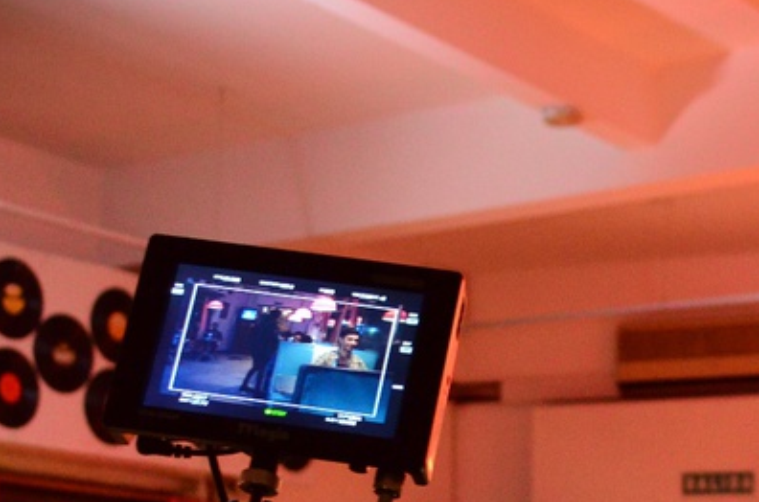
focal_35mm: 100
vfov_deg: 13.4
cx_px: 611
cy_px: 507
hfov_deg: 20.2
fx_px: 2103
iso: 1600
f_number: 4
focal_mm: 22
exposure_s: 1/25
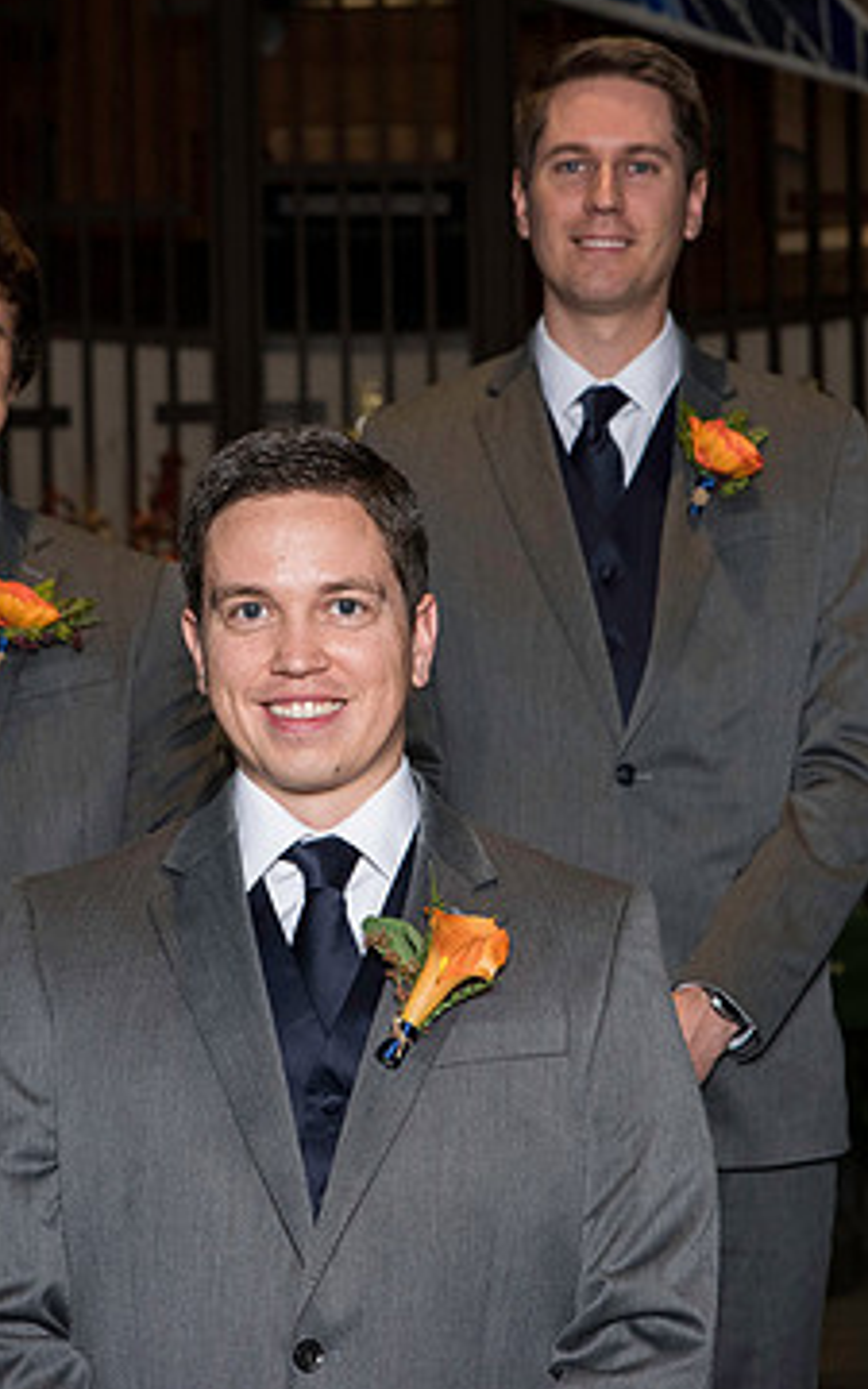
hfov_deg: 11.4
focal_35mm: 115
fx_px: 4353
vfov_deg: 18.1
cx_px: 420
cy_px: 654
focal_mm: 70
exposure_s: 1/160
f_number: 6.3
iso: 1250
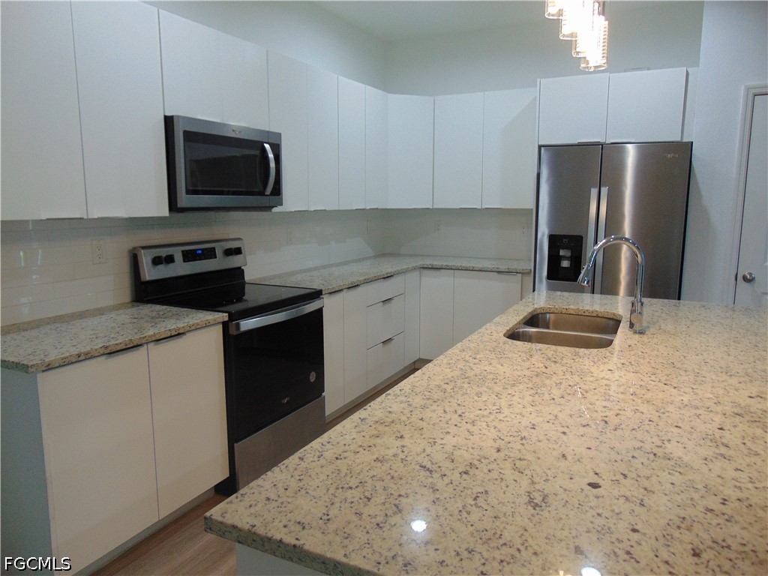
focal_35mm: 25
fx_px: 555
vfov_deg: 54.9
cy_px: 288
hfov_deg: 69.4
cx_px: 384
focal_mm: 4.5
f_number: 3
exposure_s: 1/30
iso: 100
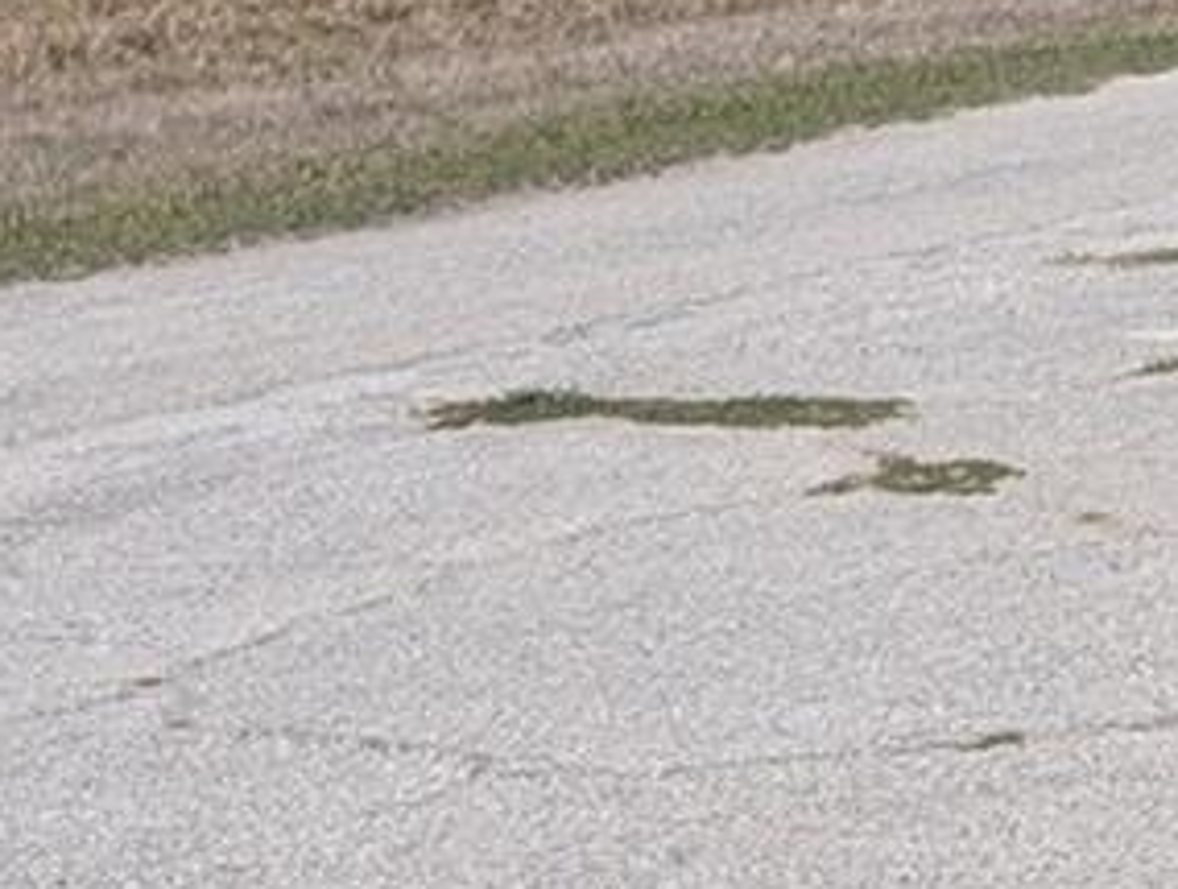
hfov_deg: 13.0
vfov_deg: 10.4
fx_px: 4570
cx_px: 2265
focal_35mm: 134
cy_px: -711
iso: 21
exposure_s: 1/1603
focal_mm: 6.9
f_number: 1.68
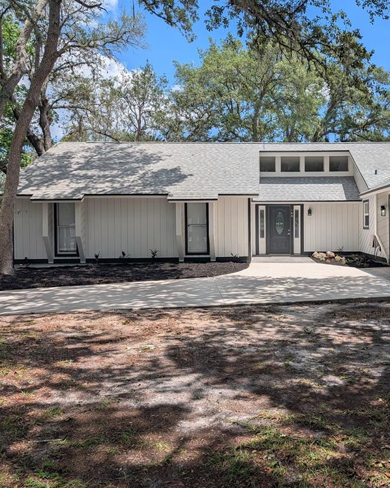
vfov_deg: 55.7
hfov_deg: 44.7
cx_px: 278
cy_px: 240
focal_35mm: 32
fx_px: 462
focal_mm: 6.9
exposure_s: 1/1577
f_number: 1.68
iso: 24
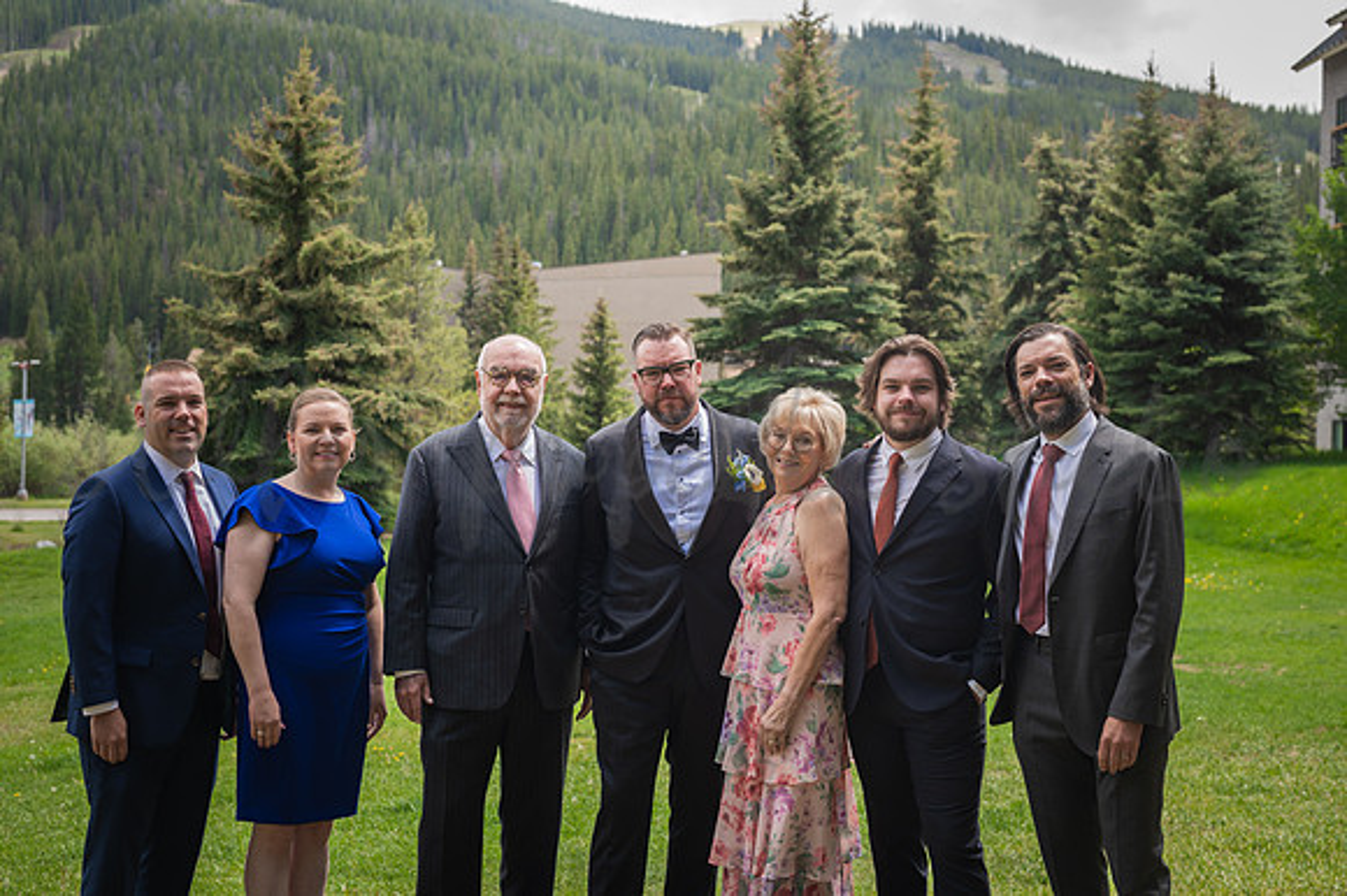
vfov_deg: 27.0
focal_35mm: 50
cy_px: 448
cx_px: 674
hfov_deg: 39.6
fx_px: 1870
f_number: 5
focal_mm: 50
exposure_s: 1/200
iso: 125
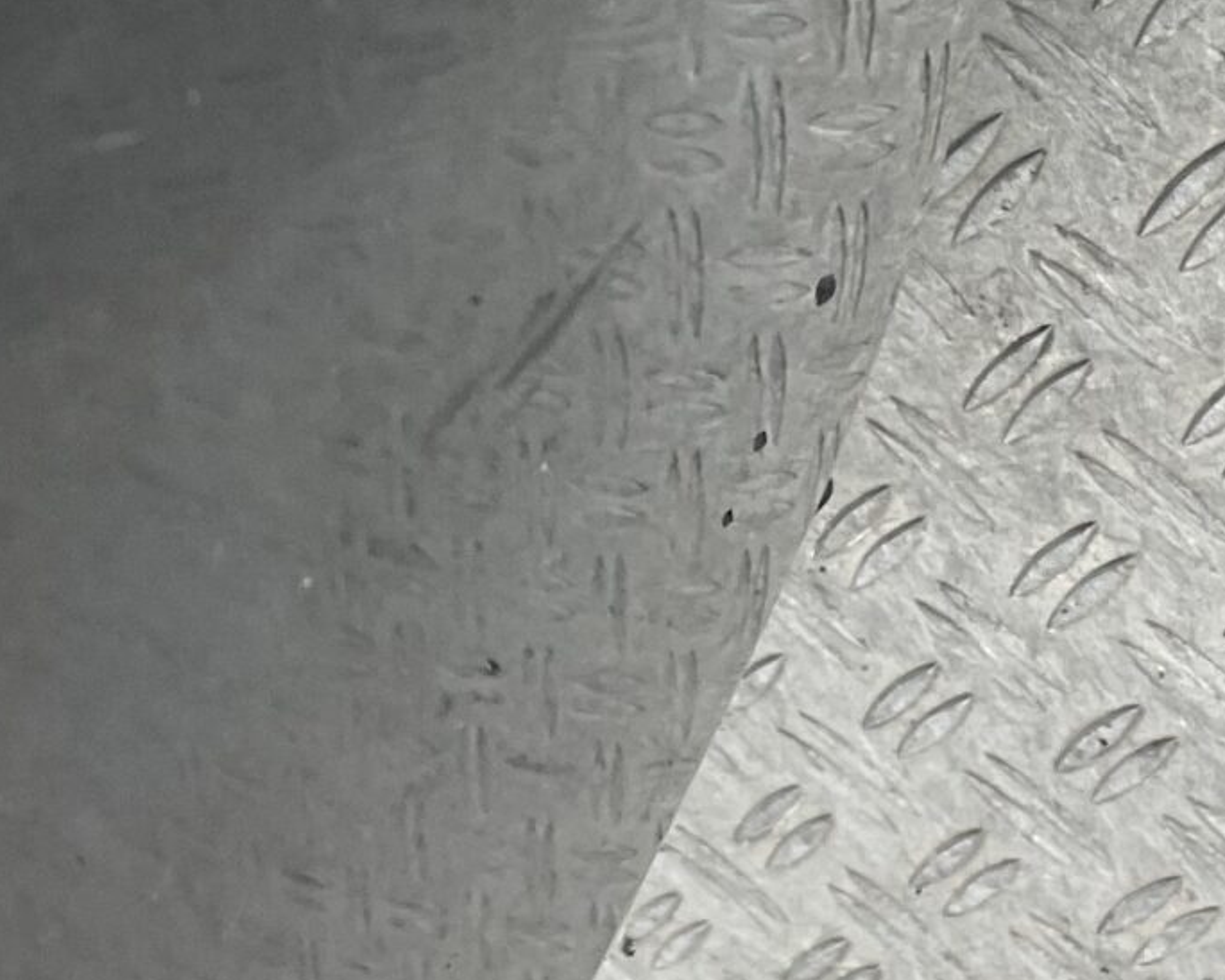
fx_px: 3843
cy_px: 360
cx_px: 349
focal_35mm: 106
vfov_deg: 14.5
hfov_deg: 18.0
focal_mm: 3
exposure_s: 1/120
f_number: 1.8
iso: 32
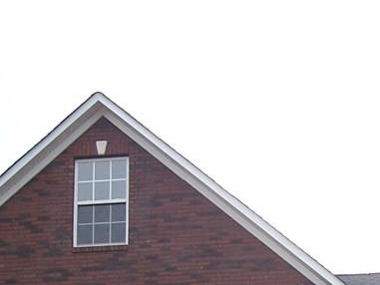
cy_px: 366
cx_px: 351
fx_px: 1120
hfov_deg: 18.9
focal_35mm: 102
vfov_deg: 14.0
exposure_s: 1/180
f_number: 2.8
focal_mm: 6.3
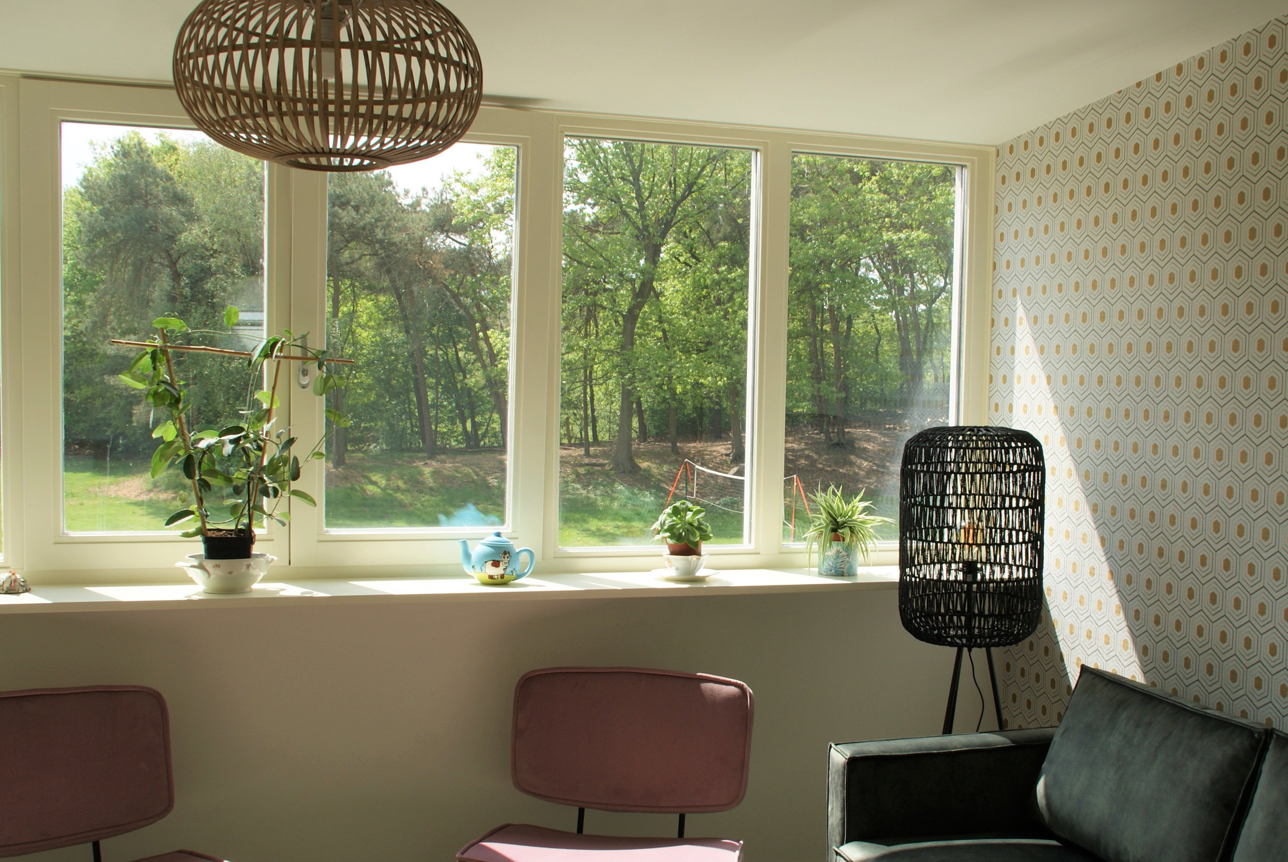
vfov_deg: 32.7
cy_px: 469
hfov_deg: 47.2
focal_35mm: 41
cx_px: 729
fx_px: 1469
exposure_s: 1/60
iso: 100
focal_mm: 22
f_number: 10
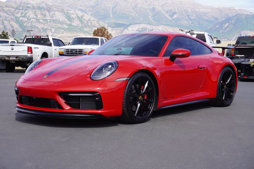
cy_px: 84
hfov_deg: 35.9
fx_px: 392
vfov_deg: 24.4
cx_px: 127
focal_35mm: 56
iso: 100
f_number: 10
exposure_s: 1/100
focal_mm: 37
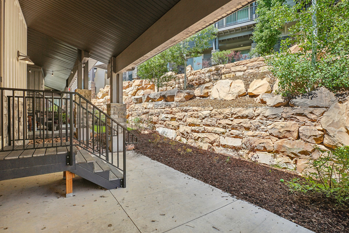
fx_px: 165
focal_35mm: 17
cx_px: 169
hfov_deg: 93.2
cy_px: 113
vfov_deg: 70.5
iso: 100
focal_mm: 16
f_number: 8
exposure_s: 1/80
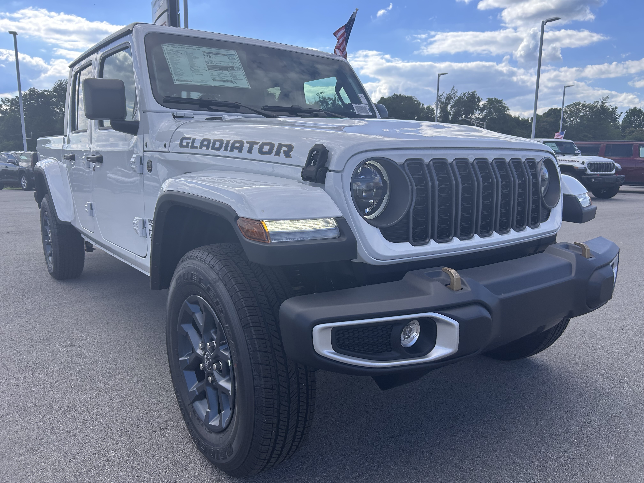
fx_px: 484
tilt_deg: -10.8
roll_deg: -0.6
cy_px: 242
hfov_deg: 67.3
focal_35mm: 26
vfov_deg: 53.1
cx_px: 322
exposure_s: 1/2353
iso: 50
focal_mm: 5.7
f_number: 1.5
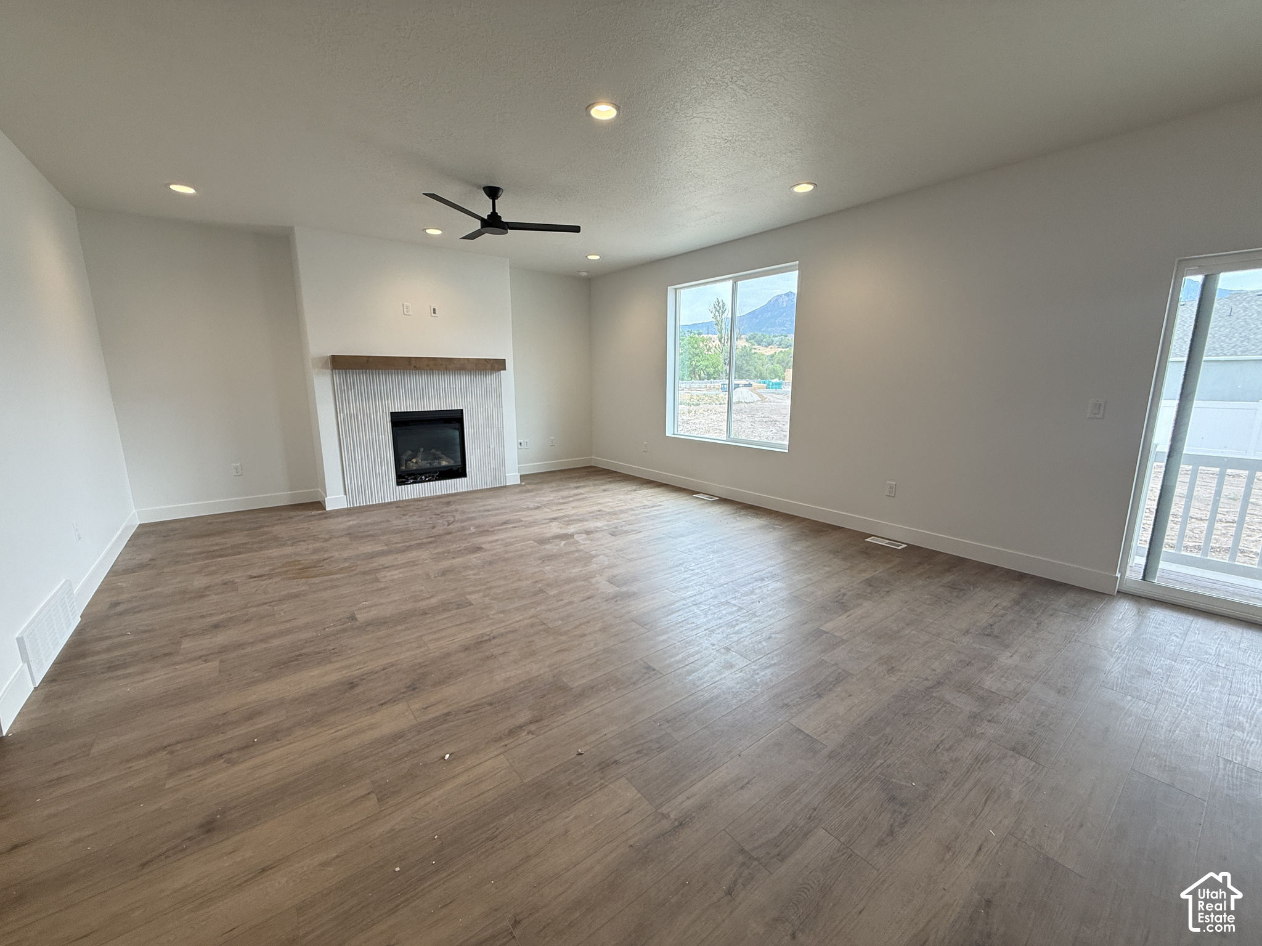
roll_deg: -0.4
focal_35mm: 14
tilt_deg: -10.7
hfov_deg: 102.1
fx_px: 510
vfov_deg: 85.7
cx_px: 631
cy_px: 473
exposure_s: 1/120
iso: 80
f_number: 2.2
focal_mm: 2.22
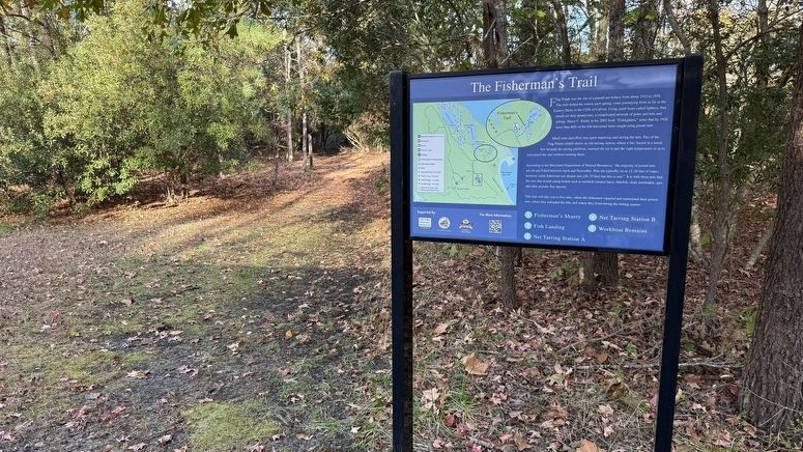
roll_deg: -1.4
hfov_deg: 69.9
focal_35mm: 27
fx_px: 575
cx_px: 397
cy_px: 251
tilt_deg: -12.3
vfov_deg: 42.8
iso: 64
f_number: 1.78
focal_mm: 6.76
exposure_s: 1/143
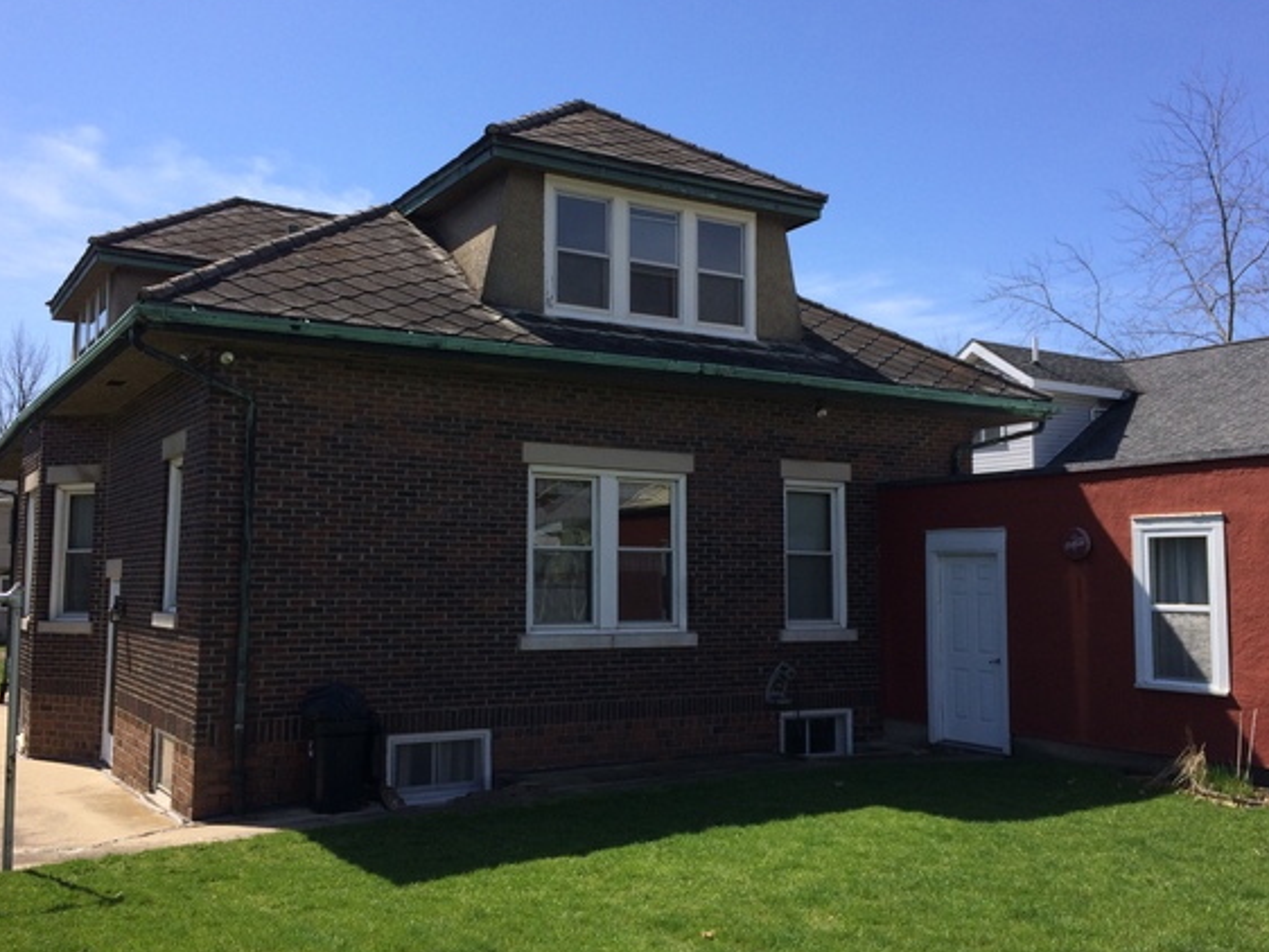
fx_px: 1210
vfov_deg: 43.0
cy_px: 471
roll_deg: +0.1
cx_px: 623
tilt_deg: +5.0
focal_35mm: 33
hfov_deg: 55.3
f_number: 2.2
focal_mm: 4.15
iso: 32
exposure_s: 1/1866
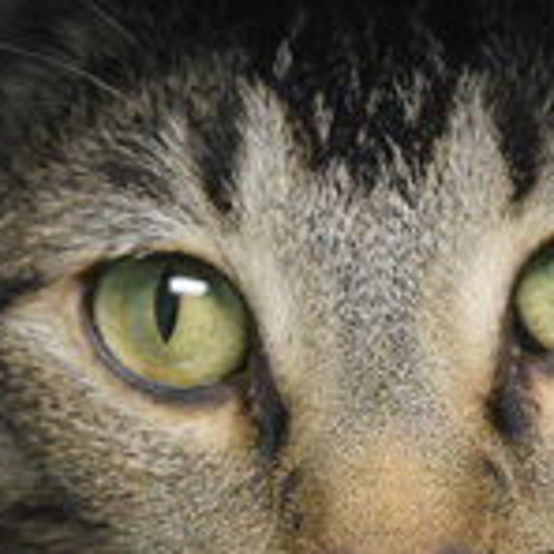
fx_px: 3730
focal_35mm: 206
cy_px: 320
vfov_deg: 8.5
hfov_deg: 8.5
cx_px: 401
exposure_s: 1/100
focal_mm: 48
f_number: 5.3
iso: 3200
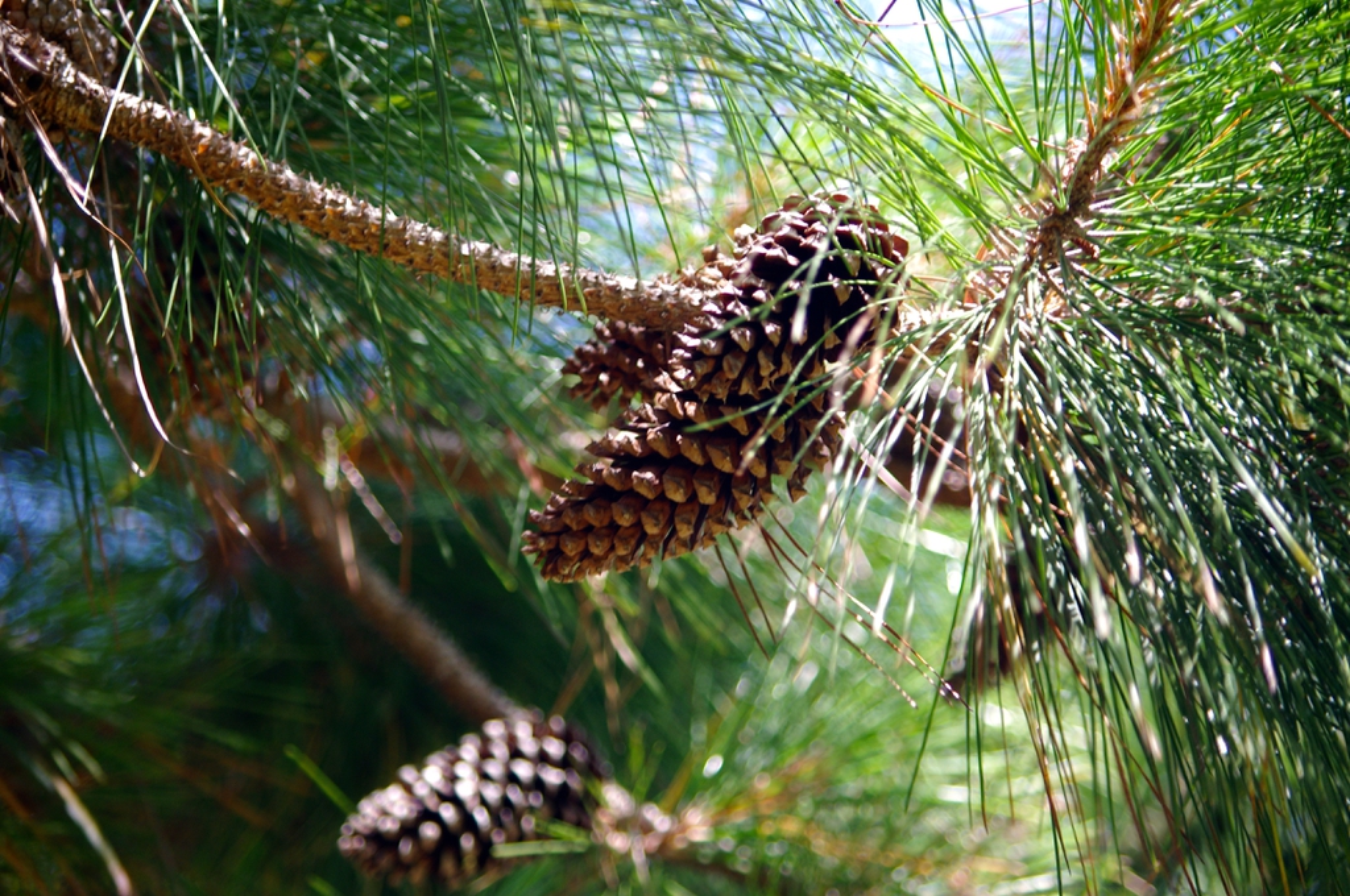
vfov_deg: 11.4
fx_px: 4494
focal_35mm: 120
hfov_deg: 17.1
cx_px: 675
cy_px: 448
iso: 200
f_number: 4.5
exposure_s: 1/125
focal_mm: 80
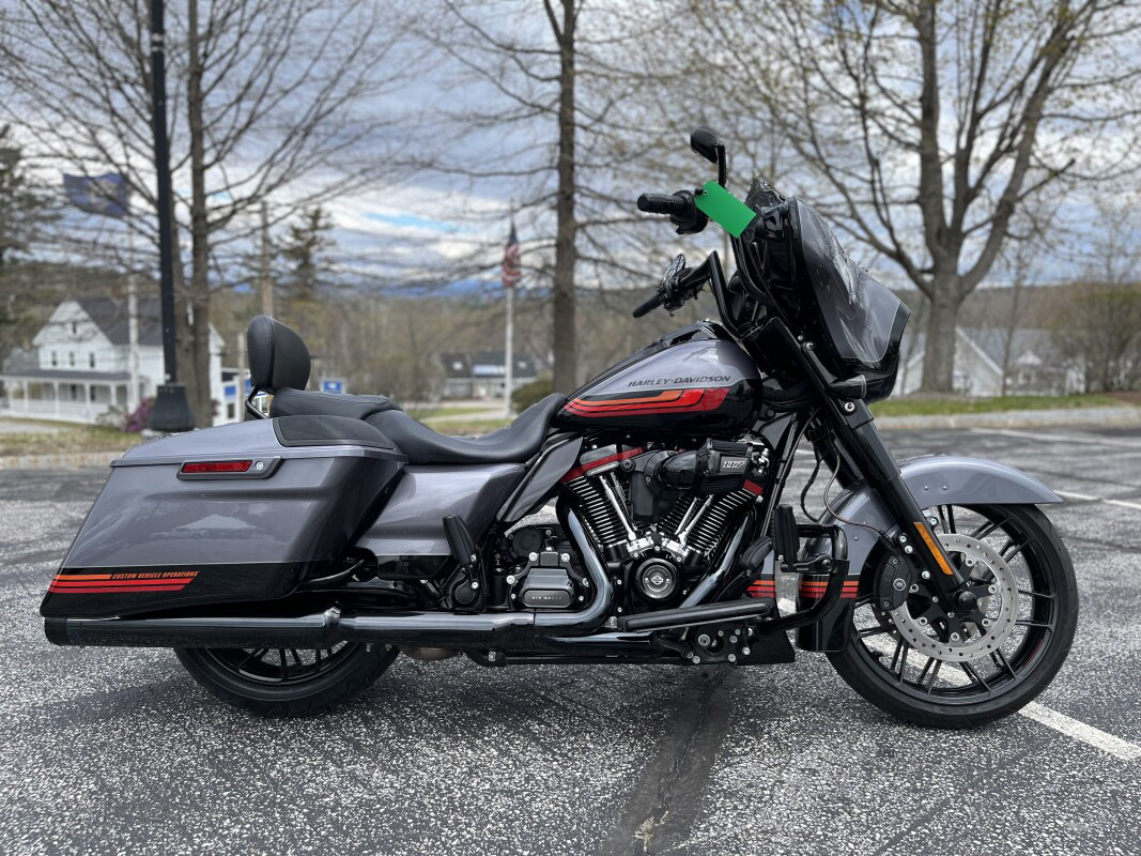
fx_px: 857
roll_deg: -1.2
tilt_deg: -8.9
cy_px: 428
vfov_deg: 53.1
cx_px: 570
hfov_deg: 67.3
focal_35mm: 26
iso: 50
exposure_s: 1/1600
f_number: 1.6
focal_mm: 5.1
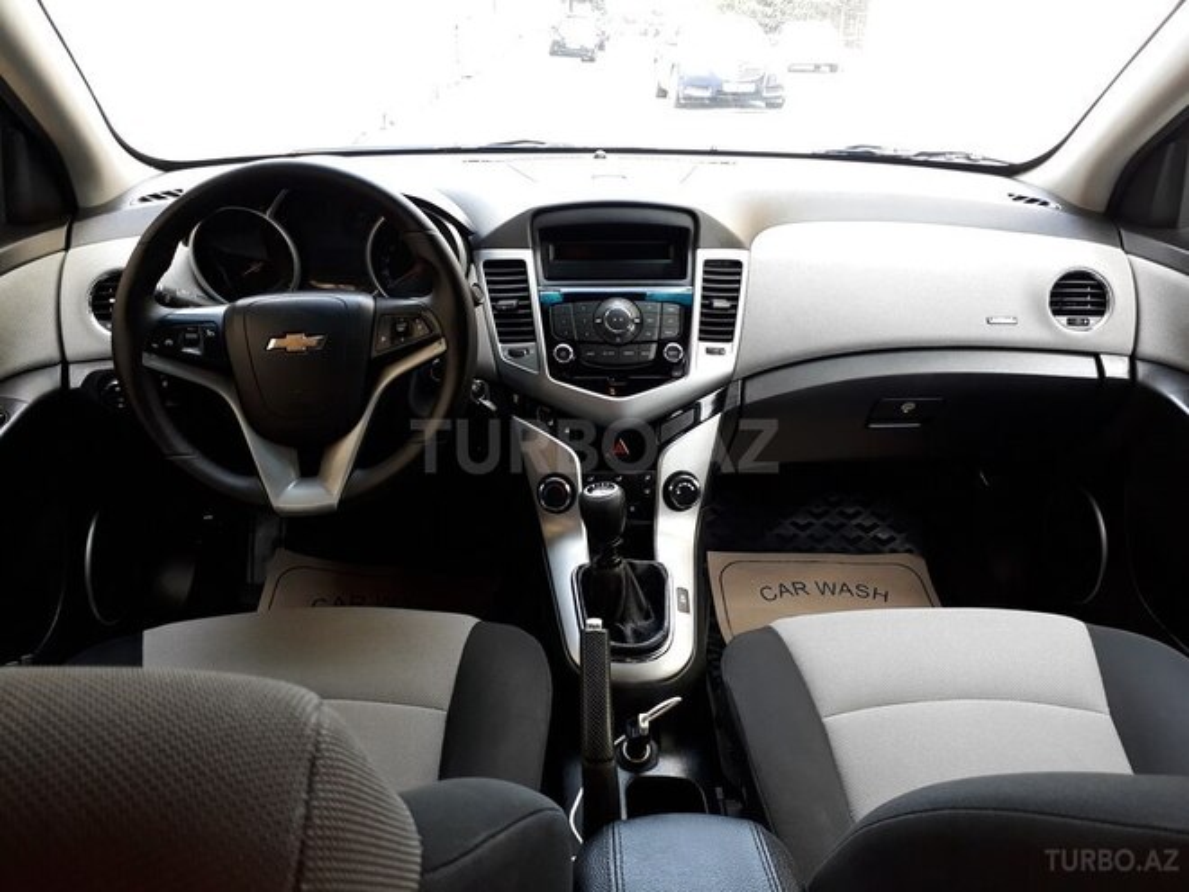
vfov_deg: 51.4
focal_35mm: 27
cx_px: 594
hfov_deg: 65.3
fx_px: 927
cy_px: 446
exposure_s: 1/50
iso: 64
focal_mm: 3.6
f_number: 1.9
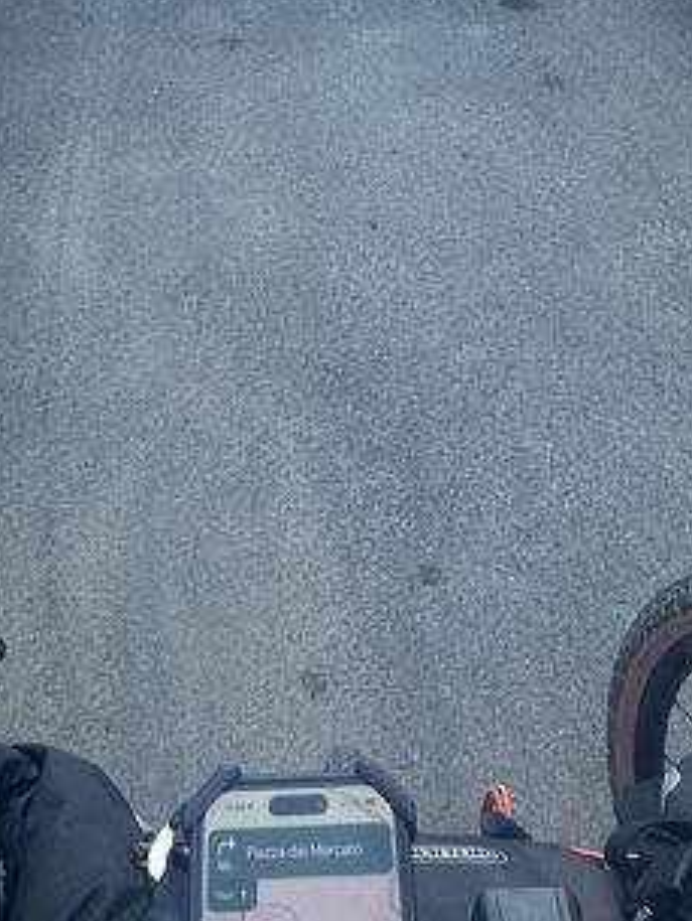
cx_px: 272
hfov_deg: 30.8
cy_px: -21
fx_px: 1252
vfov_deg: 36.0
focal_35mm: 47
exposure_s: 1/99
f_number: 2.2
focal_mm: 2.22
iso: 50
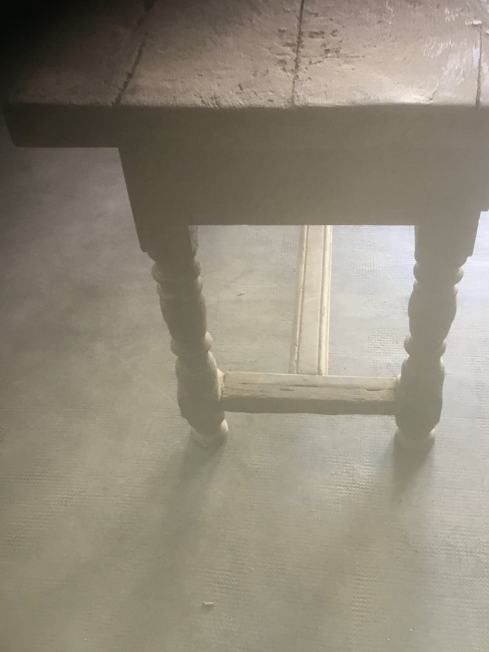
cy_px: 378
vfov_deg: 49.9
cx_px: 281
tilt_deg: -47.5
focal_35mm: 37
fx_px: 697
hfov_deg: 38.6
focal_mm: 3.3
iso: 64
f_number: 2.4
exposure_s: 1/33
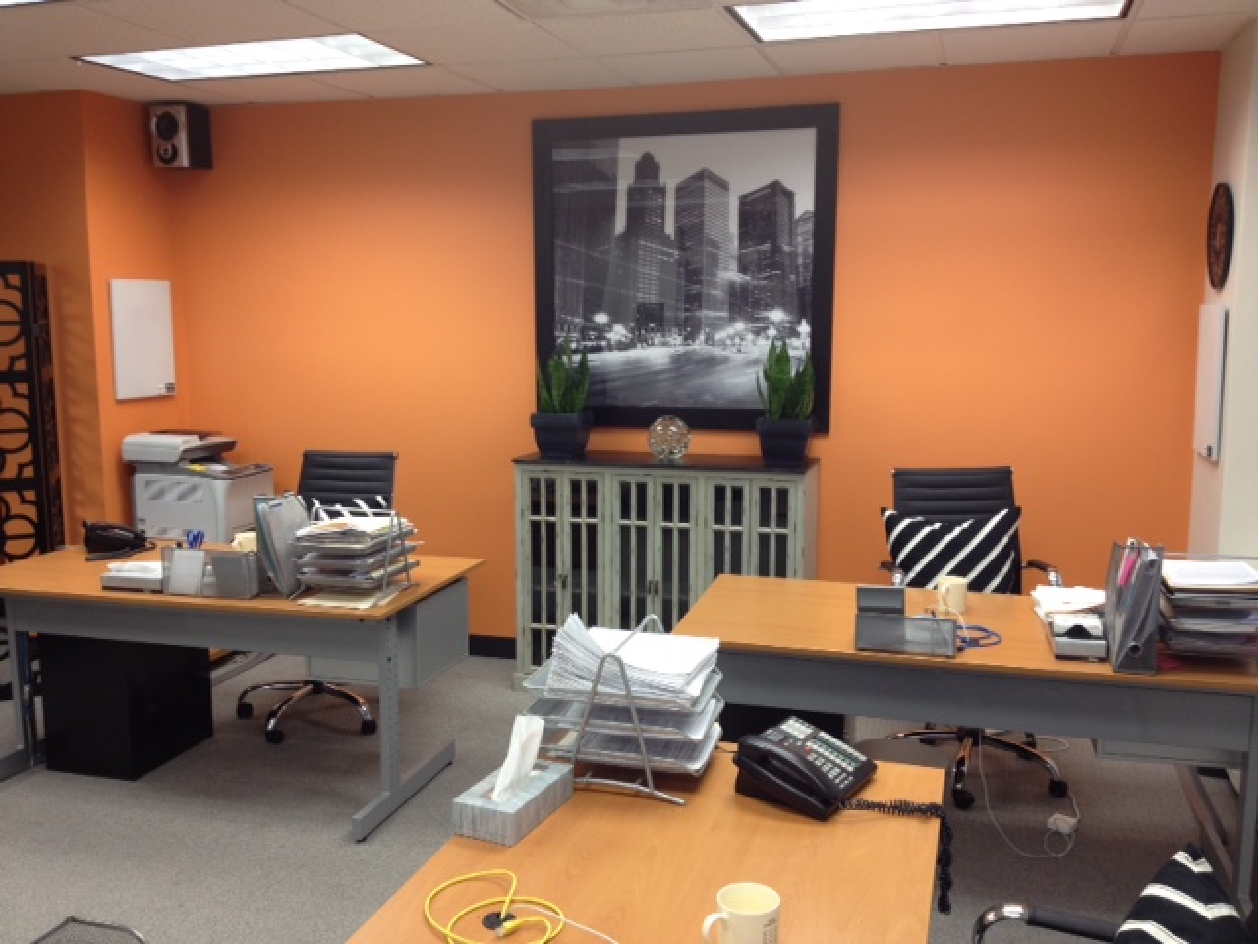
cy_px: 472
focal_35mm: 35
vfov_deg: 40.7
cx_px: 629
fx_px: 1272
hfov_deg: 52.6
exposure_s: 1/20
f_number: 2.4
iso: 64
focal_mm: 4.28
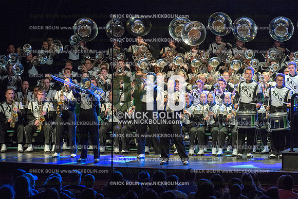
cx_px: 149
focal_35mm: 175
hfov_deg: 11.8
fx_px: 1448
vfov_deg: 7.8
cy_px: 100
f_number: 5.6
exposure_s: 1/400
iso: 8000
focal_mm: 175
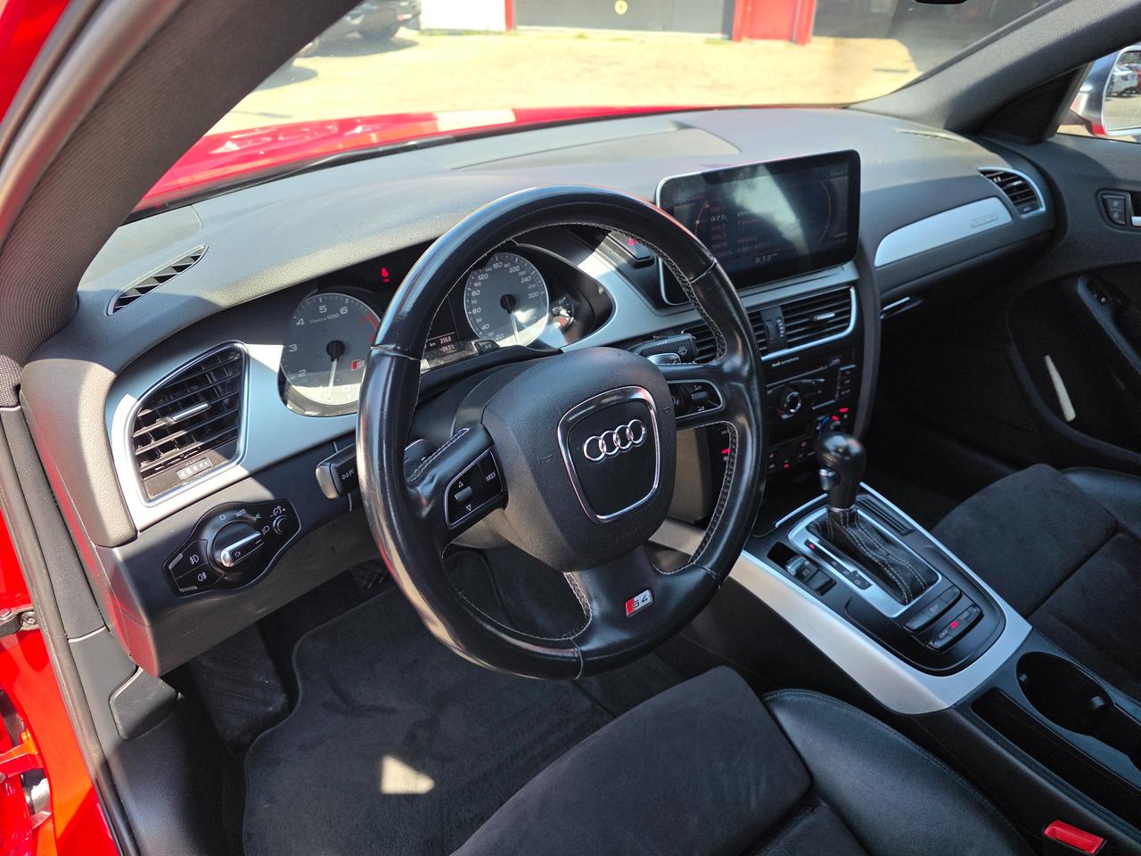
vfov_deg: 58.9
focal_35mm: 23
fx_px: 758
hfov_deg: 73.9
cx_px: 570
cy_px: 428
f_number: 1.7
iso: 50
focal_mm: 6.3
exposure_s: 1/359
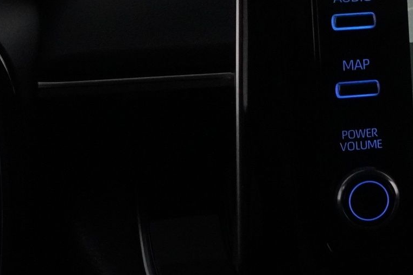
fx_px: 1583
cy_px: 41
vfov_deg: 9.9
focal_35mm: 138
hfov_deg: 13.7
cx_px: 664
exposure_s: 1/160
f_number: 3.5
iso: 4000
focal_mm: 28
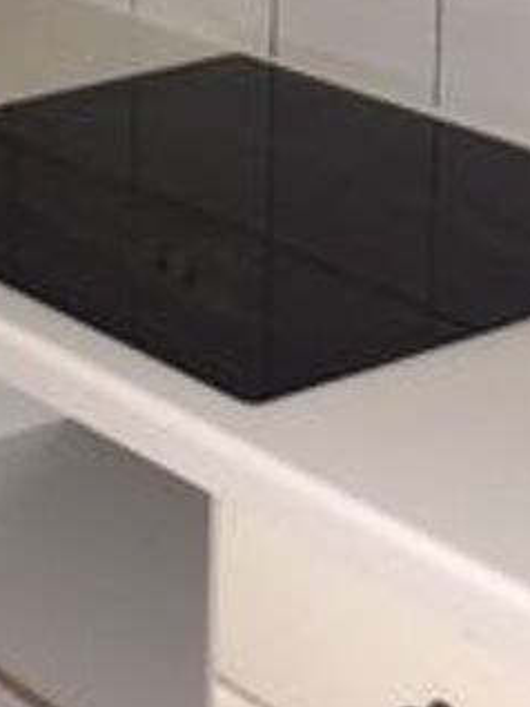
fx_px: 2489
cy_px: -171
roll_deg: +0.0
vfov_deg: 15.5
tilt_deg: -12.0
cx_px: -56
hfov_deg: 12.0
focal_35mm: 122
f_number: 2.2
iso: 160
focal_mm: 4.15
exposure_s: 1/17
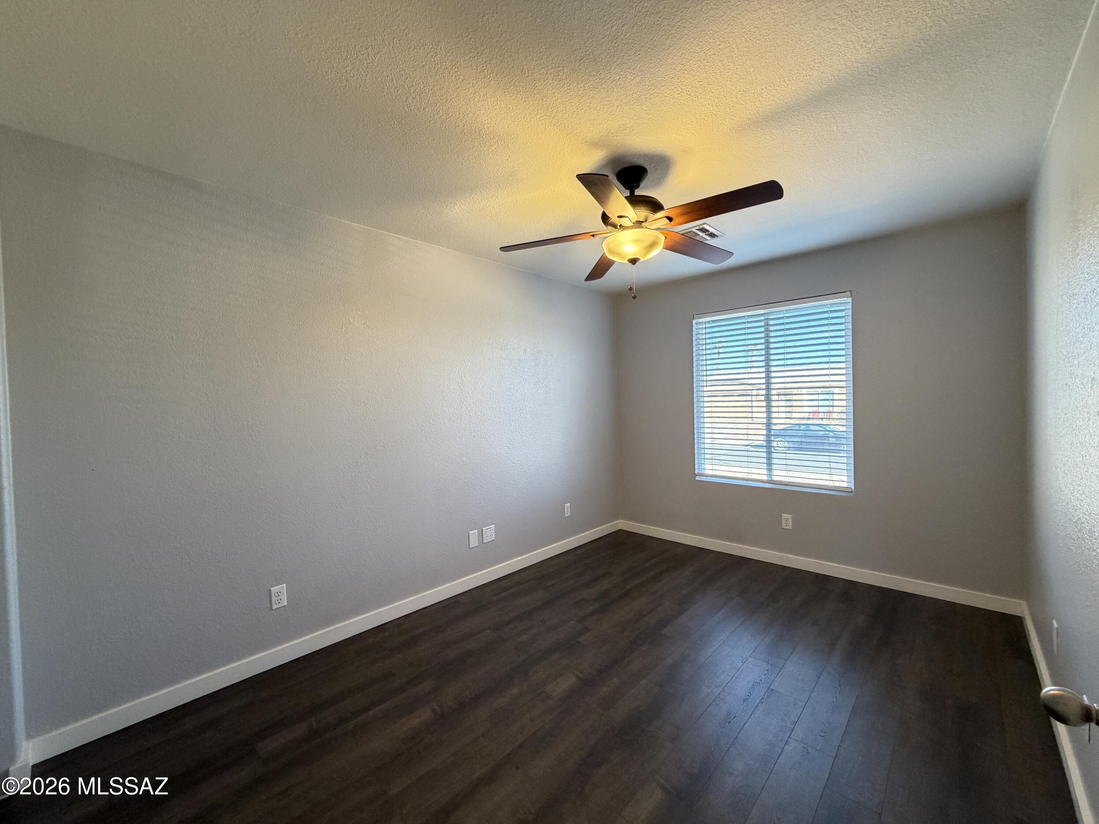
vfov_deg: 85.7
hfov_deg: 102.1
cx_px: 550
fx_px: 444
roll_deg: +1.7
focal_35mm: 14
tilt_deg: -0.8
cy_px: 412
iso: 320
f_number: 2.2
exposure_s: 1/60
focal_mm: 2.22
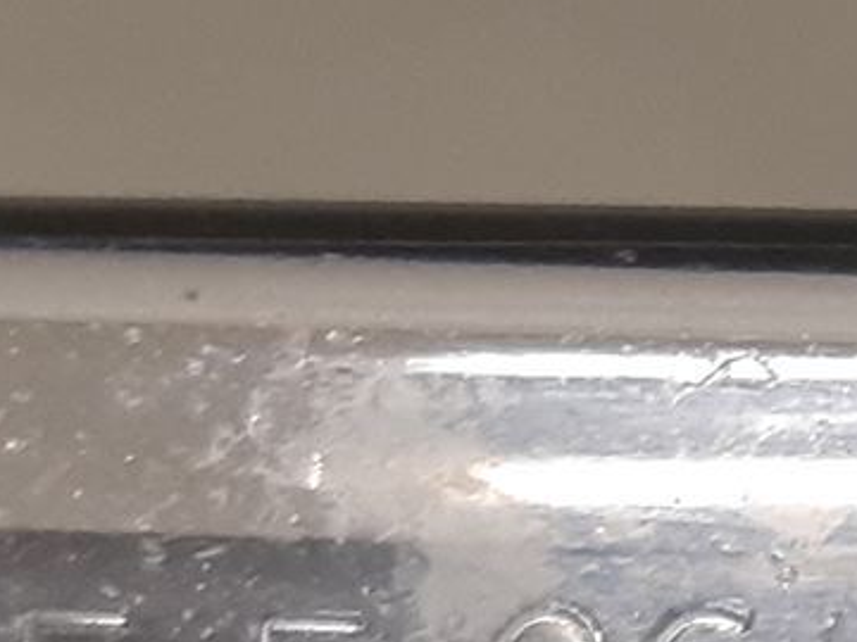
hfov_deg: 12.5
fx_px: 3664
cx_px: 1419
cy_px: 723
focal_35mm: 148
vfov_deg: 9.9
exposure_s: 1/50
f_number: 1.7
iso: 160
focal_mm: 3.93
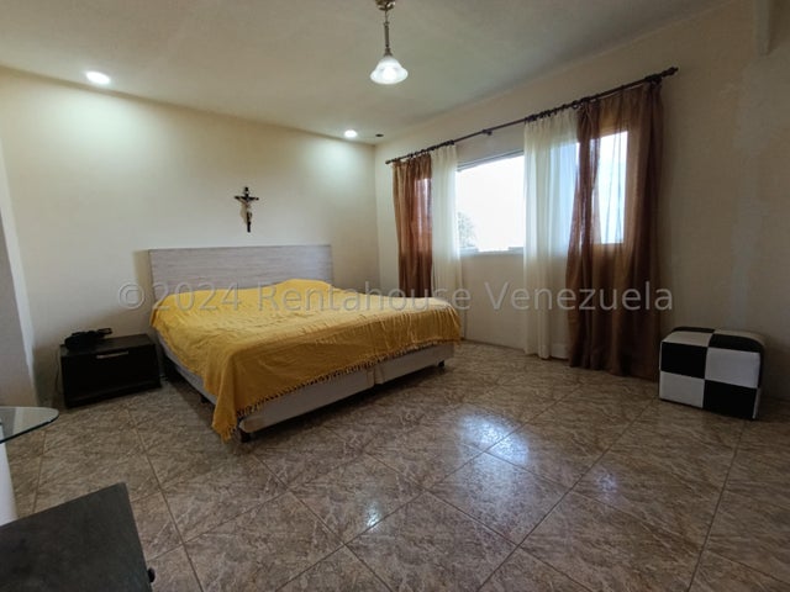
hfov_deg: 94.5
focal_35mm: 16
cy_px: 296
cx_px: 395
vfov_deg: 78.1
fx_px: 365
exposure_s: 1/50
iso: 200
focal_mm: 1.65
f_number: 2.2
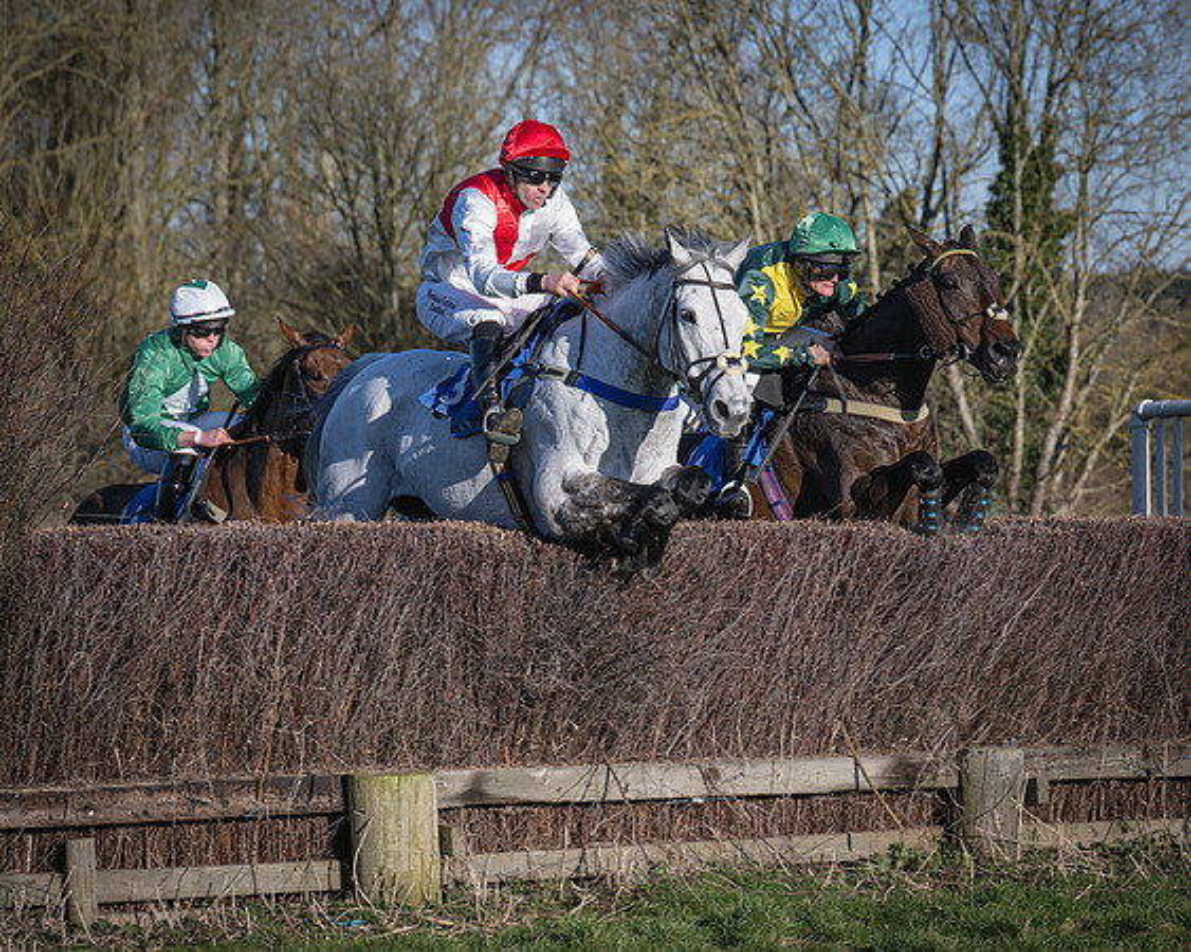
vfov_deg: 10.9
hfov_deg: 13.6
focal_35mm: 142
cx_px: 827
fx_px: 4991
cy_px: 523
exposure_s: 1/2500
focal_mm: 77
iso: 200
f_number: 4
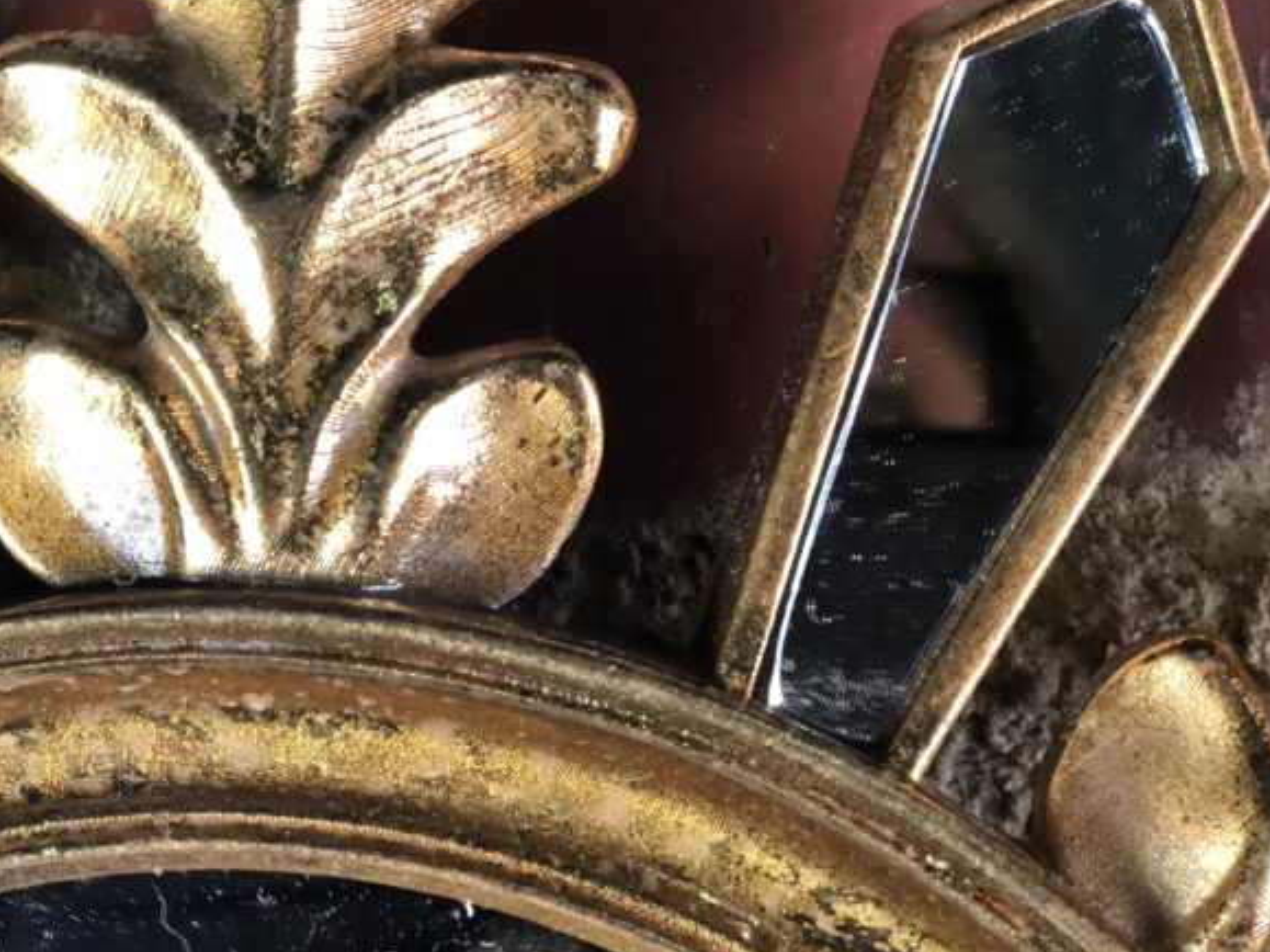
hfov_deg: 21.1
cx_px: 274
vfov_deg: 16.0
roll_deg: +3.3
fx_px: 3375
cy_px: 325
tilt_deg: +1.1
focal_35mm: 92
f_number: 2.4
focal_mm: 6
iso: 100
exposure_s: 1/50
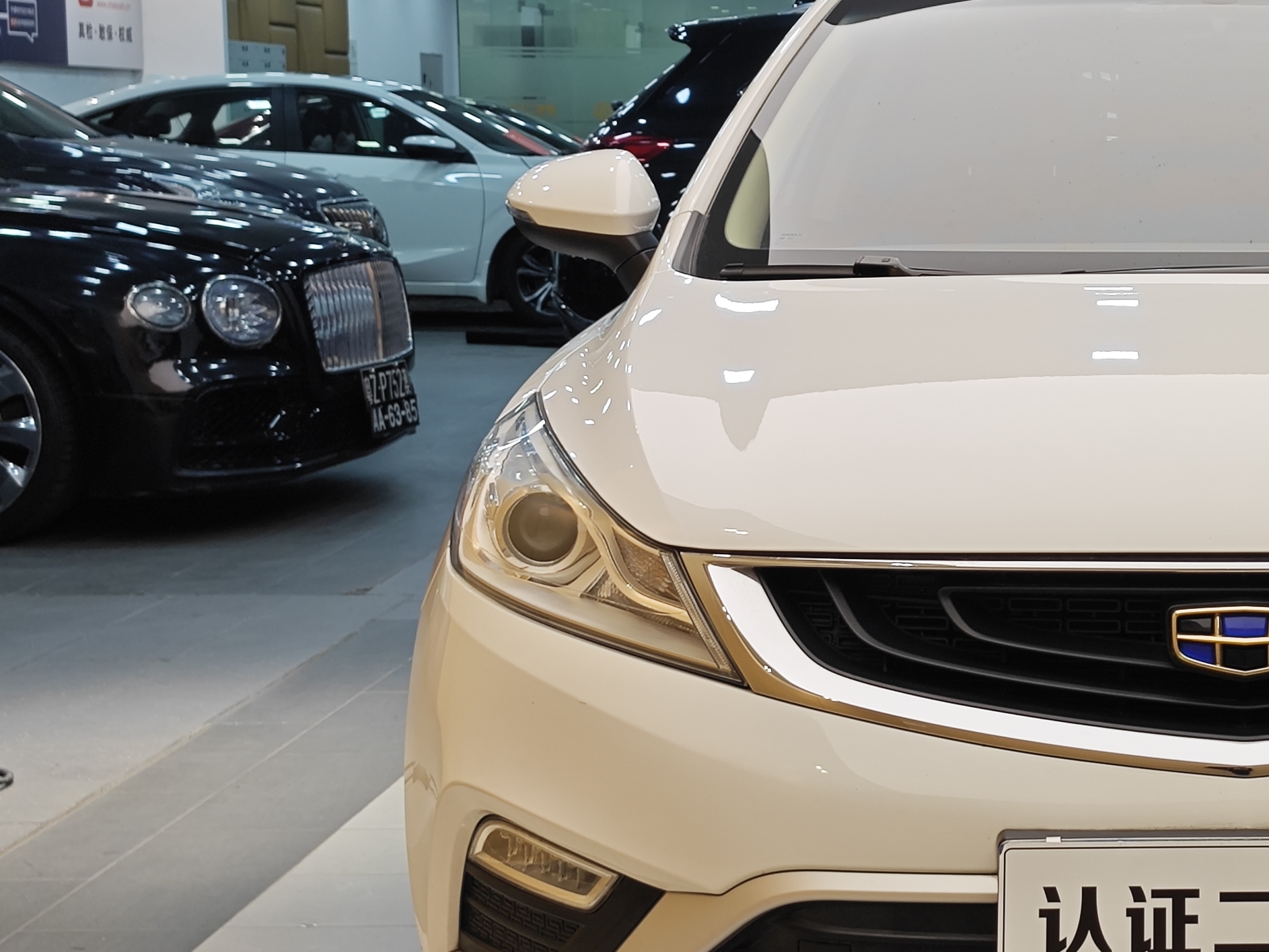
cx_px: 1231
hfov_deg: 24.6
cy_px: 446
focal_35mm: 76
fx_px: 2786
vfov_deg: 19.4
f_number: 1.9
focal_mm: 8.7
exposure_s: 1/100
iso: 80
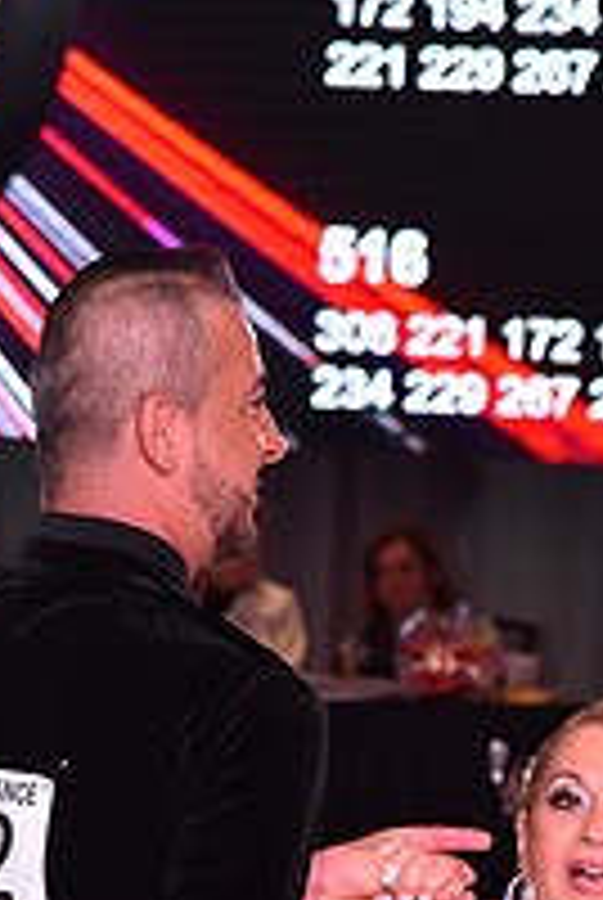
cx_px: 371
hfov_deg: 4.5
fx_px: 7611
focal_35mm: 304
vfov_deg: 6.7
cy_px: 1228
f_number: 7.1
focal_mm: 105
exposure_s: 1/320
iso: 2500
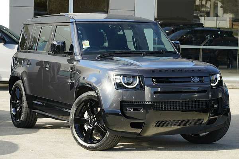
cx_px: 120
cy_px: 80
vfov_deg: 13.0
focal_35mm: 105
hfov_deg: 19.5
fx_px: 697
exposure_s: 1/320
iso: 1000
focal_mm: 105
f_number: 7.1
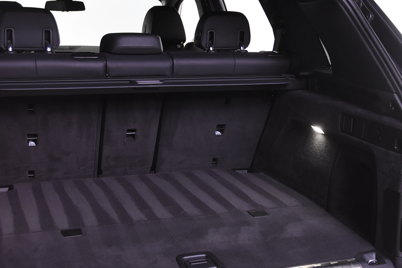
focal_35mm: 57
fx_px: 636
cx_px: 201
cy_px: 169
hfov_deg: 35.1
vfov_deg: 23.7
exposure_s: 1/60
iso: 1600
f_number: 4
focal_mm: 26
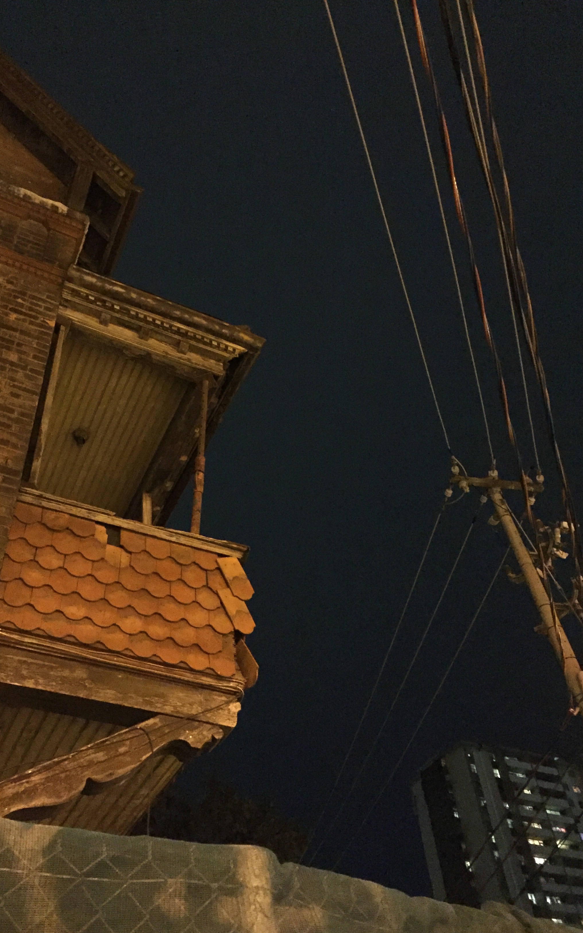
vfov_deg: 61.2
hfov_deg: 40.4
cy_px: 469
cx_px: 236
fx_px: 788
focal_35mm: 31
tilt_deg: +46.6
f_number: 2.2
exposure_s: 1/15
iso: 2000
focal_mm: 4.15
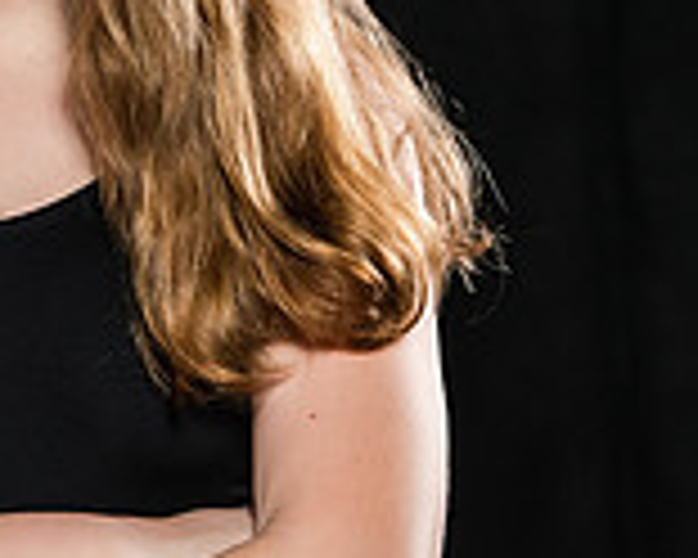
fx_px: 10122
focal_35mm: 490
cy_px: -63
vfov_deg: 3.2
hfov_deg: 3.9
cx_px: 25
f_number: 5.6
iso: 320
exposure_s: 1/250
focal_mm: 130
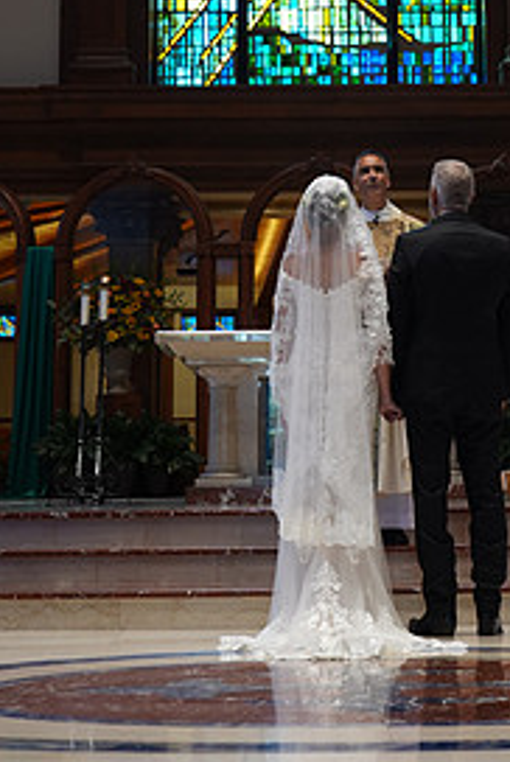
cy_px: 78
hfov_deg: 13.9
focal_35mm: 98
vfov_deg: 20.4
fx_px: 2077
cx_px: 382
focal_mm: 46
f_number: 3.5
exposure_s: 1/100
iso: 1250
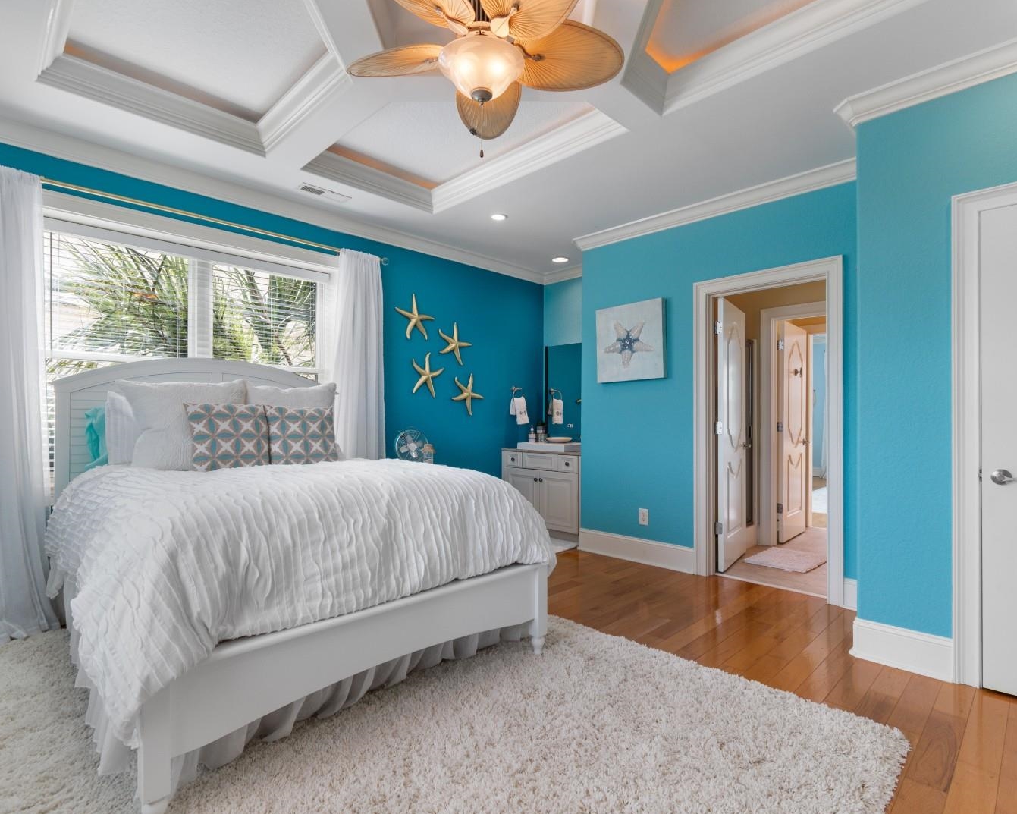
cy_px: 408
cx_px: 505
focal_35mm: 17
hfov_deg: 89.6
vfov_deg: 77.0
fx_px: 512
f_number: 4.5
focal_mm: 10
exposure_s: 1/30
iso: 100
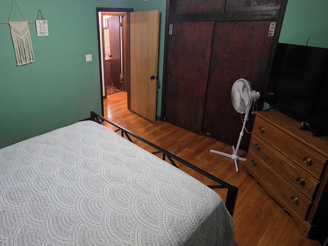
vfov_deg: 62.9
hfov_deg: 76.8
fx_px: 199
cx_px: 114
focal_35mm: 21
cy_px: 98
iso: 640
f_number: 1.9
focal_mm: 2.2
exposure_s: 1/60
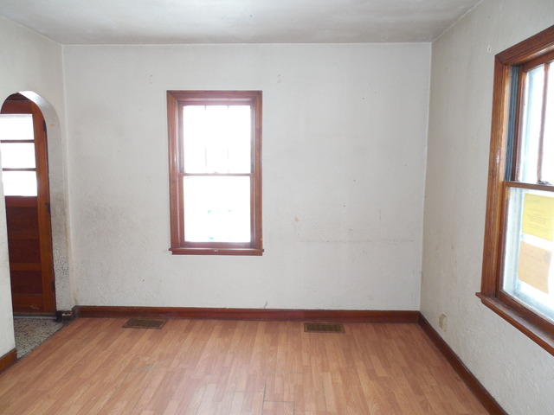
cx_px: 277
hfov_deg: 69.4
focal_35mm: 25
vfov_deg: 54.9
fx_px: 400
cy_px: 208
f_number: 3.3
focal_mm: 4.5
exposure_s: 1/30
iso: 220
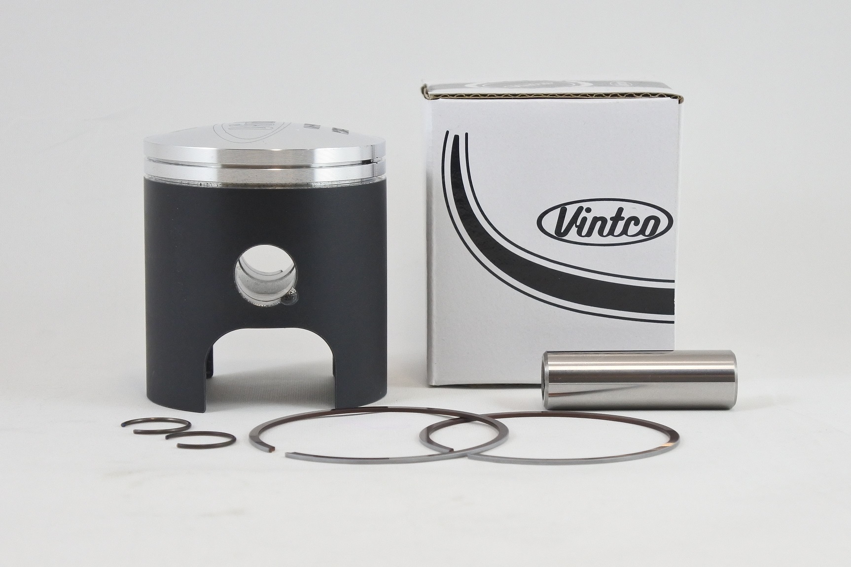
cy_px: 284
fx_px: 1513
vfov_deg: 21.2
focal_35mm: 64
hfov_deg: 31.4
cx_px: 426
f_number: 5
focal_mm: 24
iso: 560
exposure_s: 1/125
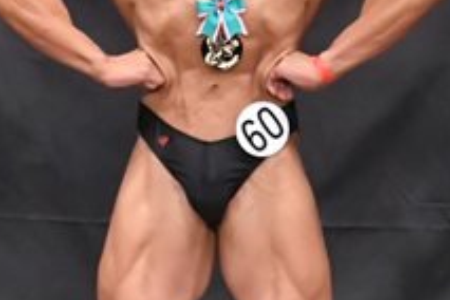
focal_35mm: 791
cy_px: 156
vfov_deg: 1.7
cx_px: -364
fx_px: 9887
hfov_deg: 2.6
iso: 6400
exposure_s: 1/400
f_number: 5.6
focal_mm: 145
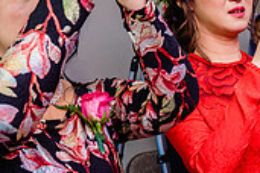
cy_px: 113
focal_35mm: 95
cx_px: 304
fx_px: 686
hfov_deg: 20.2
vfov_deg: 14.4
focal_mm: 28
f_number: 4
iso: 640
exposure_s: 1/160
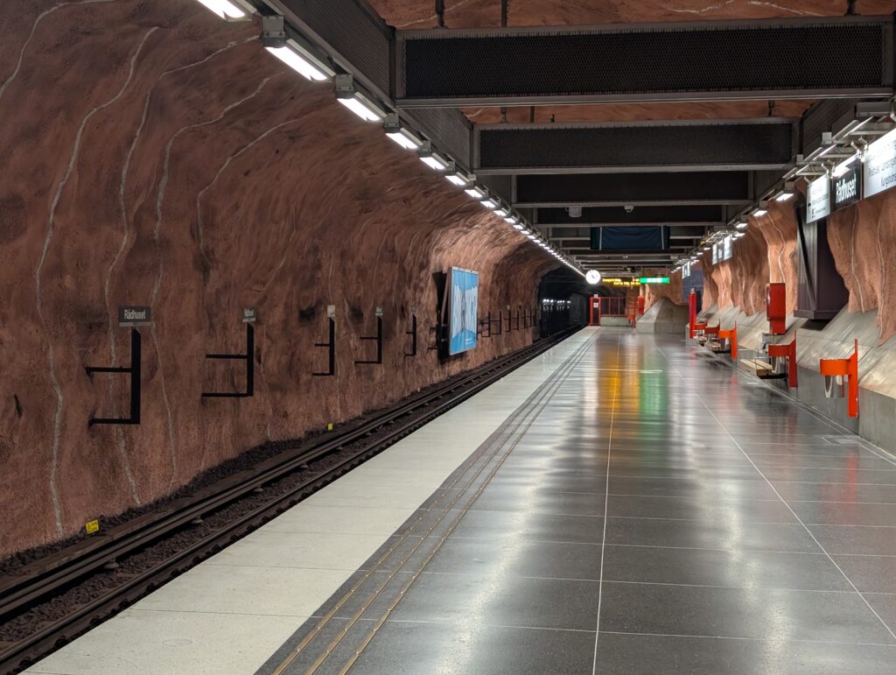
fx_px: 1270
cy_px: 338
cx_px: 448
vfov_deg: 29.7
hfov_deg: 38.9
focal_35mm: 49
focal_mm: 6.9
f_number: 1.68
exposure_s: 1/50
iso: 151
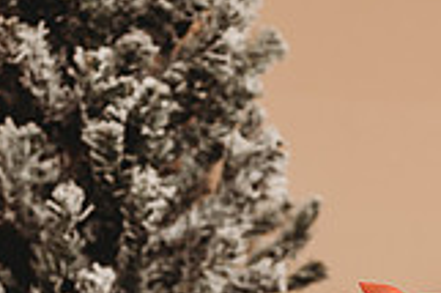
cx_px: 411
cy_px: 522
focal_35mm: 198
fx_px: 2423
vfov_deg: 6.8
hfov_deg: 10.3
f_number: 4
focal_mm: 55
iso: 100
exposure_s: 1/160
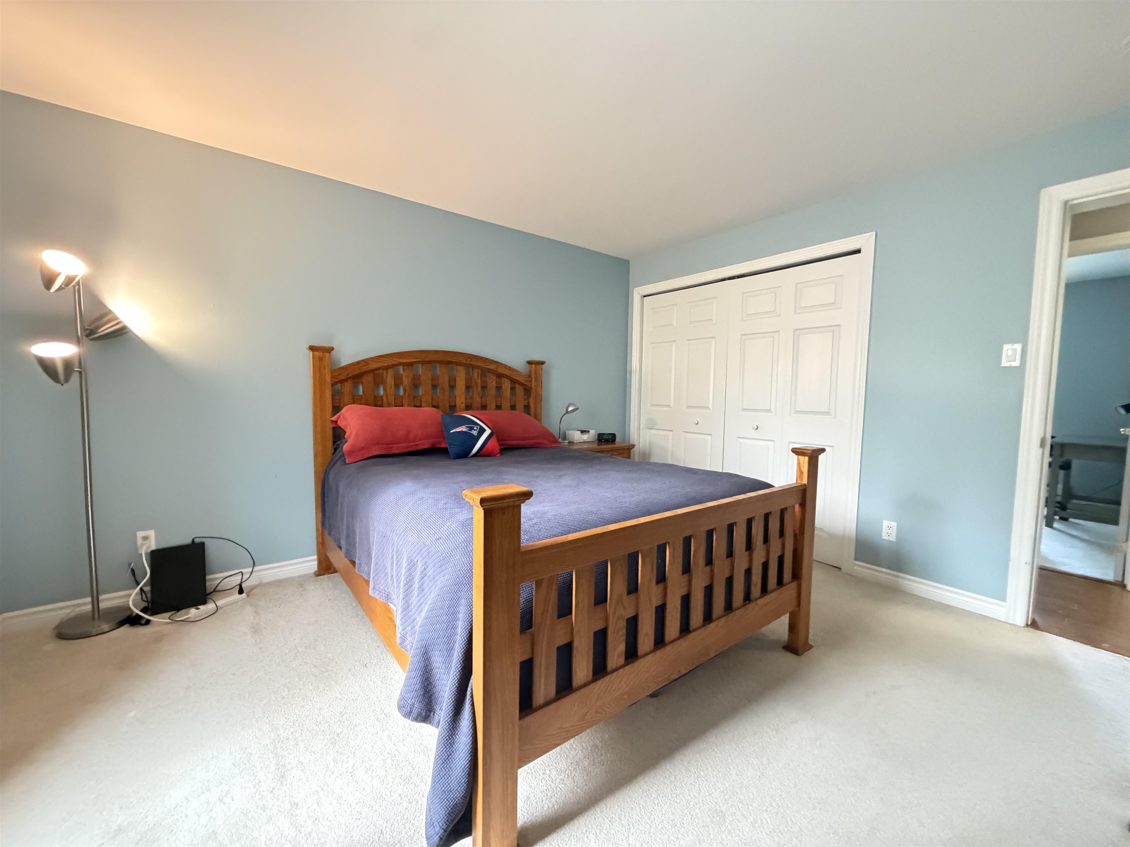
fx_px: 457
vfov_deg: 85.7
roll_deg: -1.3
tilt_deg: -3.3
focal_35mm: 14
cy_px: 424
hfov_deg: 102.1
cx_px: 565
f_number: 2.2
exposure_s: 1/60
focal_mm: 2.22
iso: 1250
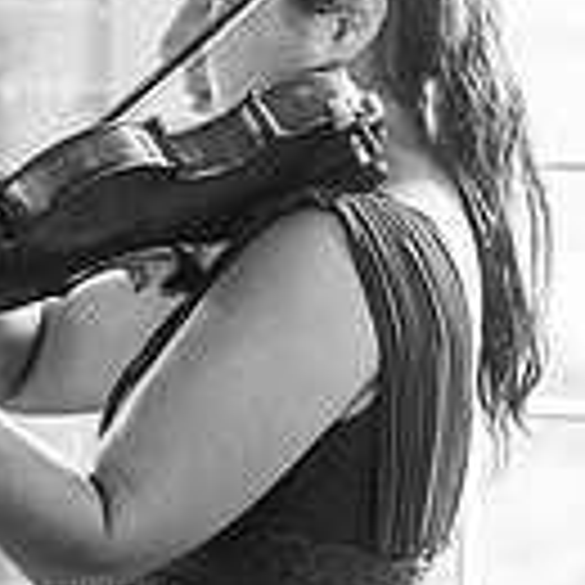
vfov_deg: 6.6
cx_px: -72
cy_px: 292
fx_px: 5086
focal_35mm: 266
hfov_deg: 6.5
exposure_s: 1/200
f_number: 2.8
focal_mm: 70
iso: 1100
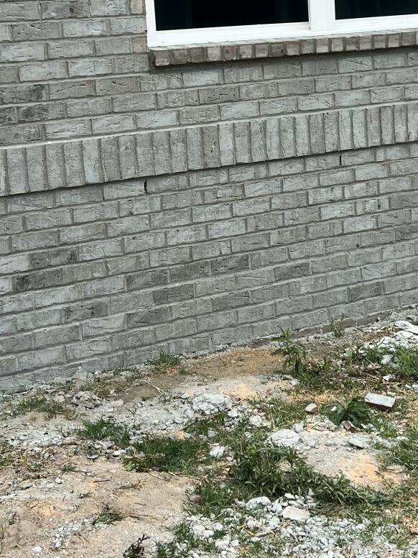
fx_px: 1079
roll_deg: +3.9
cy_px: 112
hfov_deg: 21.9
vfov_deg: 28.4
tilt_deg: -7.6
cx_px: 274
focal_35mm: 67
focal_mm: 5.7
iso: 50
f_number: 1.5
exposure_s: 1/1196
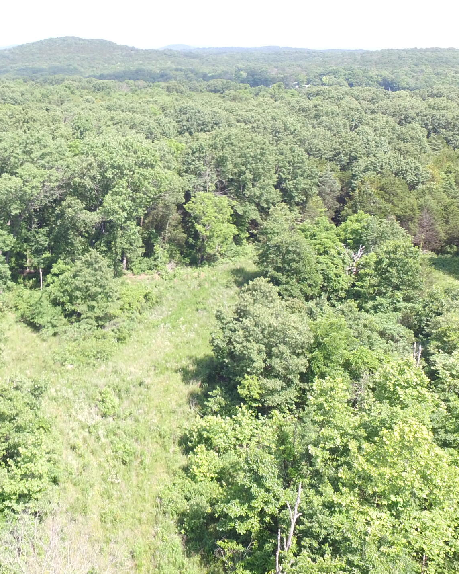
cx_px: 92
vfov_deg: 44.2
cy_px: 197
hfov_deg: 35.3
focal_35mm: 41
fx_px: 696
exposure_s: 1/218
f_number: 2.8
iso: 100
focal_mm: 3.61
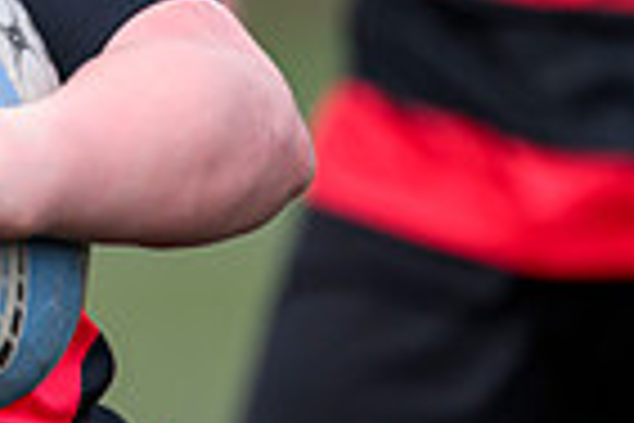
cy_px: -155
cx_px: -535
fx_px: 29056
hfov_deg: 1.2
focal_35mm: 1650
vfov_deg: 0.8
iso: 640
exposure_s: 1/1600
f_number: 3.2
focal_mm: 400
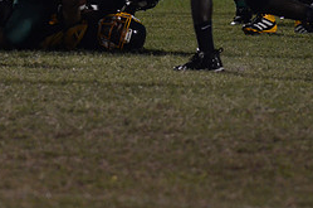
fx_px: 6074
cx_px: 75
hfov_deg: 3.0
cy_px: -13
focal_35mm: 700
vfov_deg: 2.0
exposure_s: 1/200
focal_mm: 200
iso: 3200
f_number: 5.6
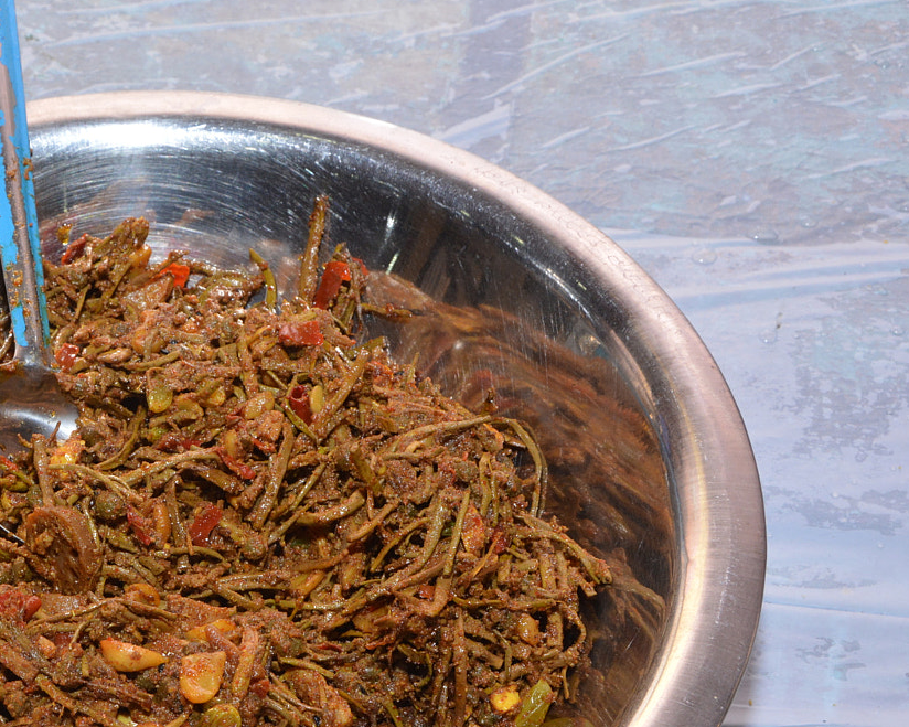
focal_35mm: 82
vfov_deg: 18.6
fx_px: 2206
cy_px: 571
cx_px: 139
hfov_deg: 22.8
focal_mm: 30
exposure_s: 1/125
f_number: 10
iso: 640
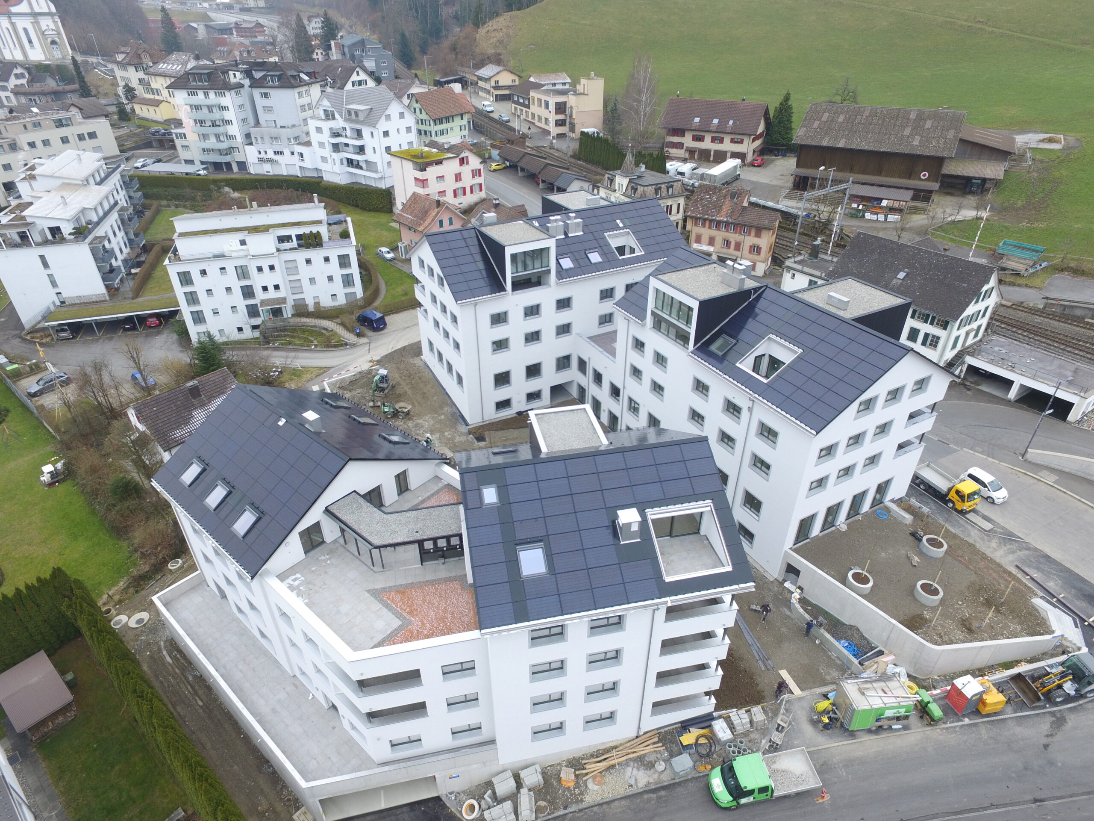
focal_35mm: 20
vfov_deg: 66.0
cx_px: 547
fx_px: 632
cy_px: 410
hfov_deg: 81.7
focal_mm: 3.61
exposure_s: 1/168
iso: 100
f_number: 2.8
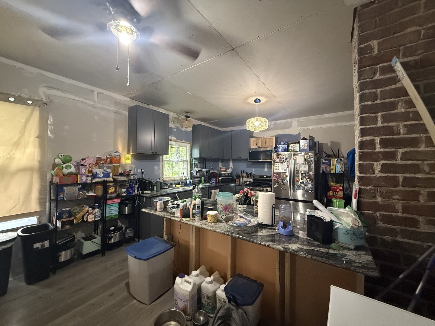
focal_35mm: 14
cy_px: 163
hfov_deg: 102.1
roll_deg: -1.0
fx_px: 176
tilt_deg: +1.1
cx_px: 218
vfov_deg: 85.7
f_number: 2.2
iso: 1000
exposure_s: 1/60
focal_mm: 2.22
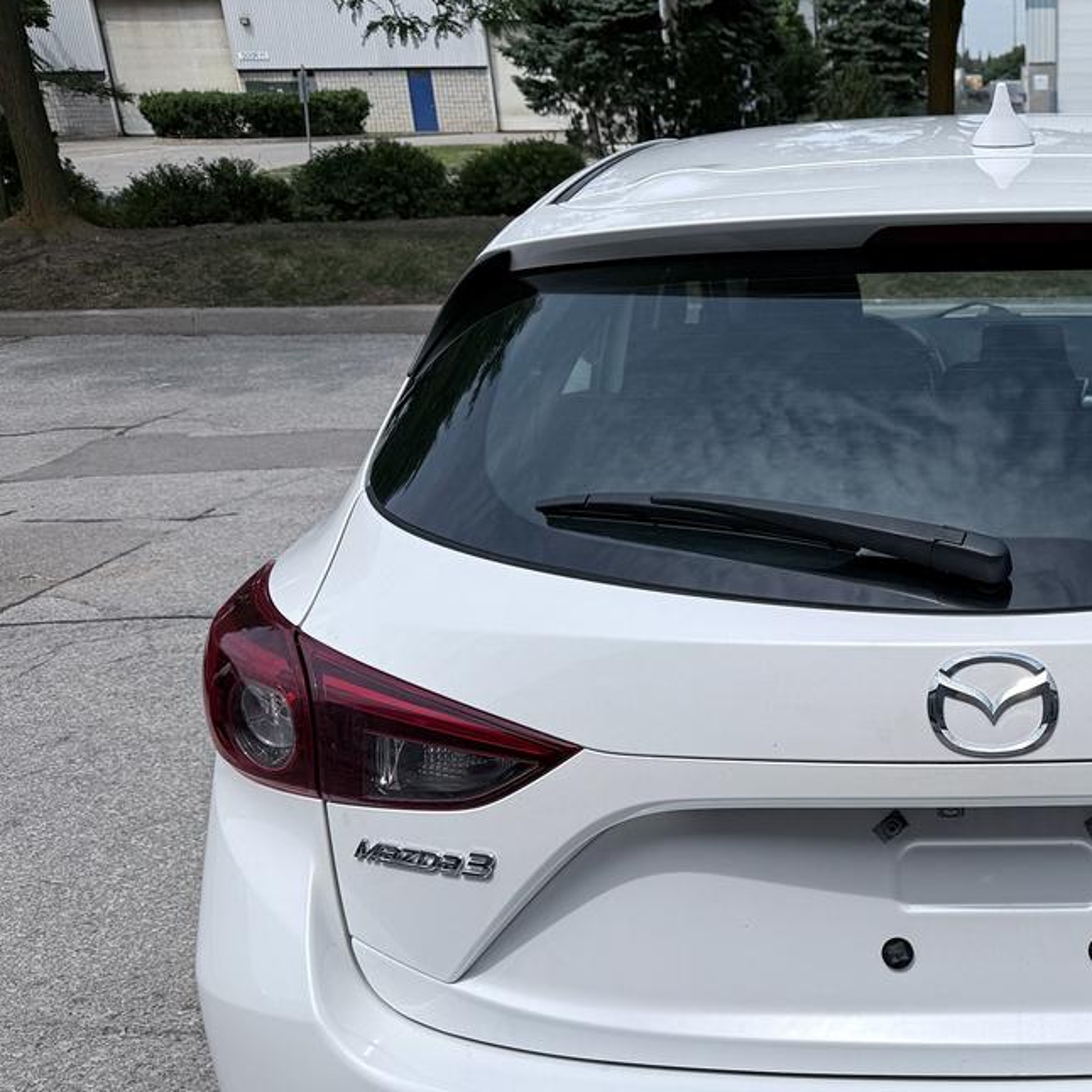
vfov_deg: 39.3
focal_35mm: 42
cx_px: 1016
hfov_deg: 37.0
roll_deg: -0.3
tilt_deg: -23.4
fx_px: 1499
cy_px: 767
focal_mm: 6.76
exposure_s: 1/10309
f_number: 1.78
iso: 80
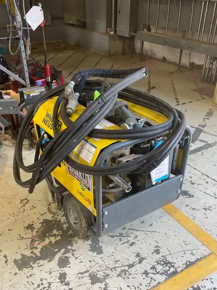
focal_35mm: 33
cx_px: 102
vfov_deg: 54.8
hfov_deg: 42.9
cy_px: 178
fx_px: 276
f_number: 1.6
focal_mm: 4.2
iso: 80
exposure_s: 1/120
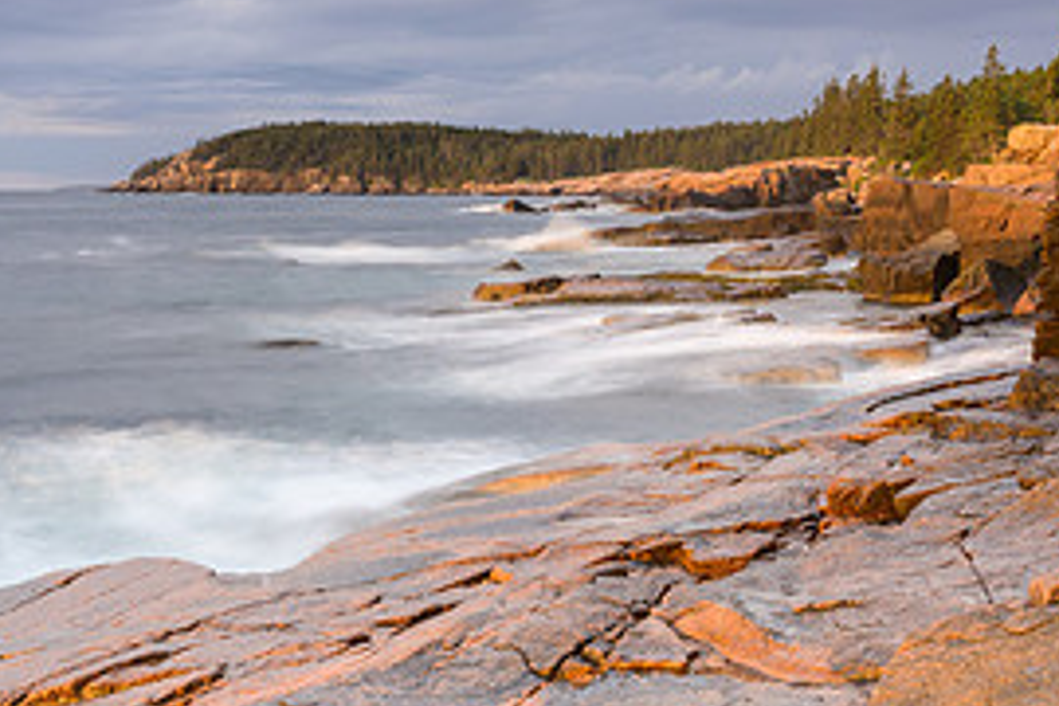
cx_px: 526
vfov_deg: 25.3
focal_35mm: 53
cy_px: 508
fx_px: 1559
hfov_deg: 37.5
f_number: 16
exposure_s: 3
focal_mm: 24
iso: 160
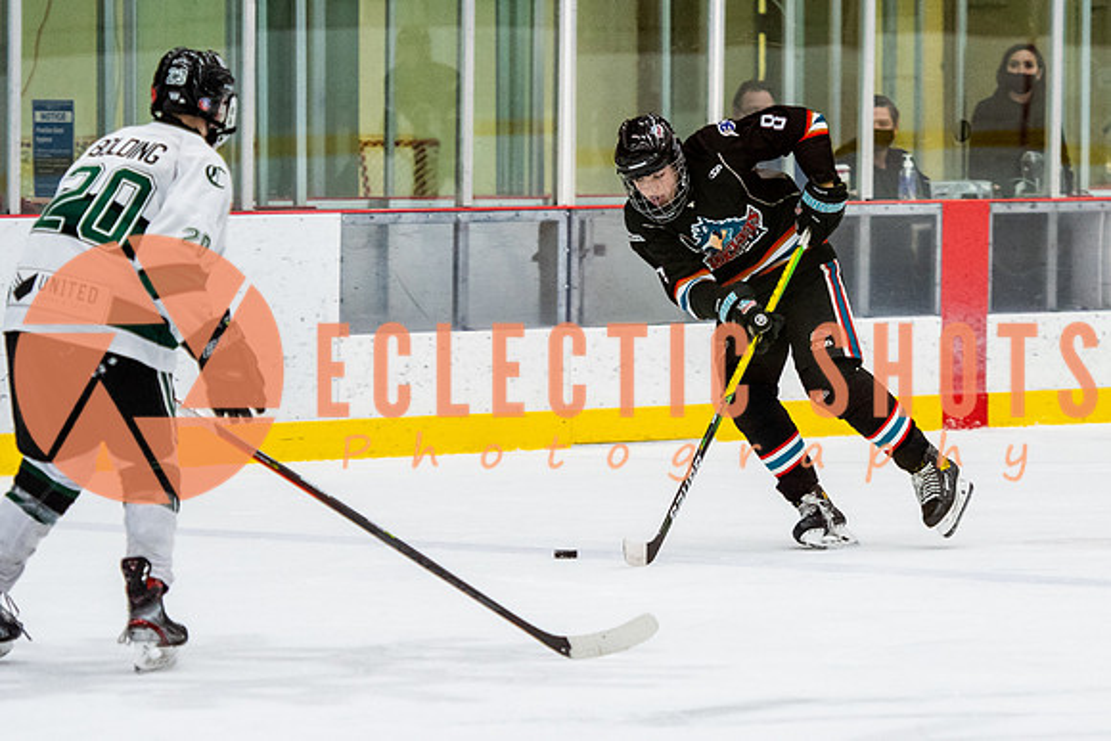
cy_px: 266
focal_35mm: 262
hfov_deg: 7.9
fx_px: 8076
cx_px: 765
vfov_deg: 5.3
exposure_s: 1/640
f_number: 2.8
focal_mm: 125
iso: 1600
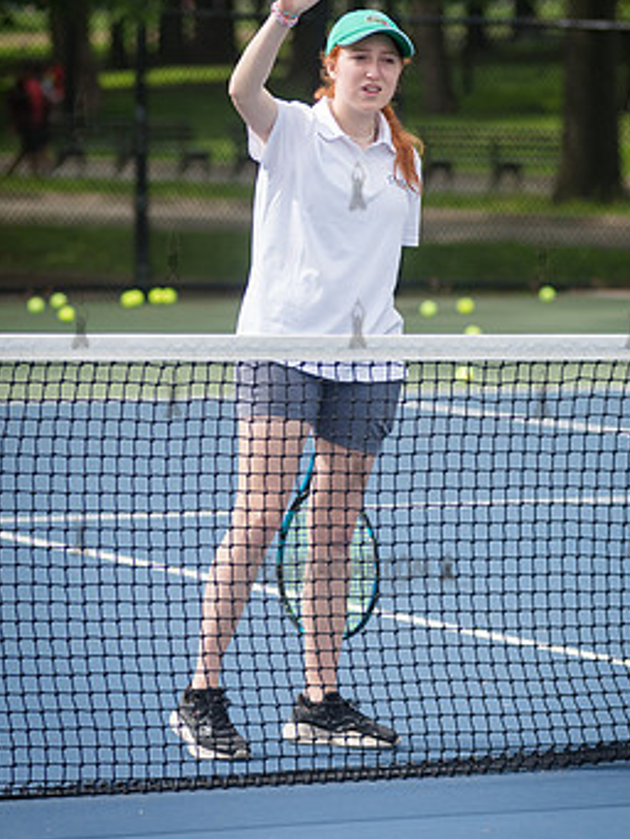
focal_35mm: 229
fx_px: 5553
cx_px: 268
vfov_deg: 8.6
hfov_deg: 6.5
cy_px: 324
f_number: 3.5
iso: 200
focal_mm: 120
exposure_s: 1/1250
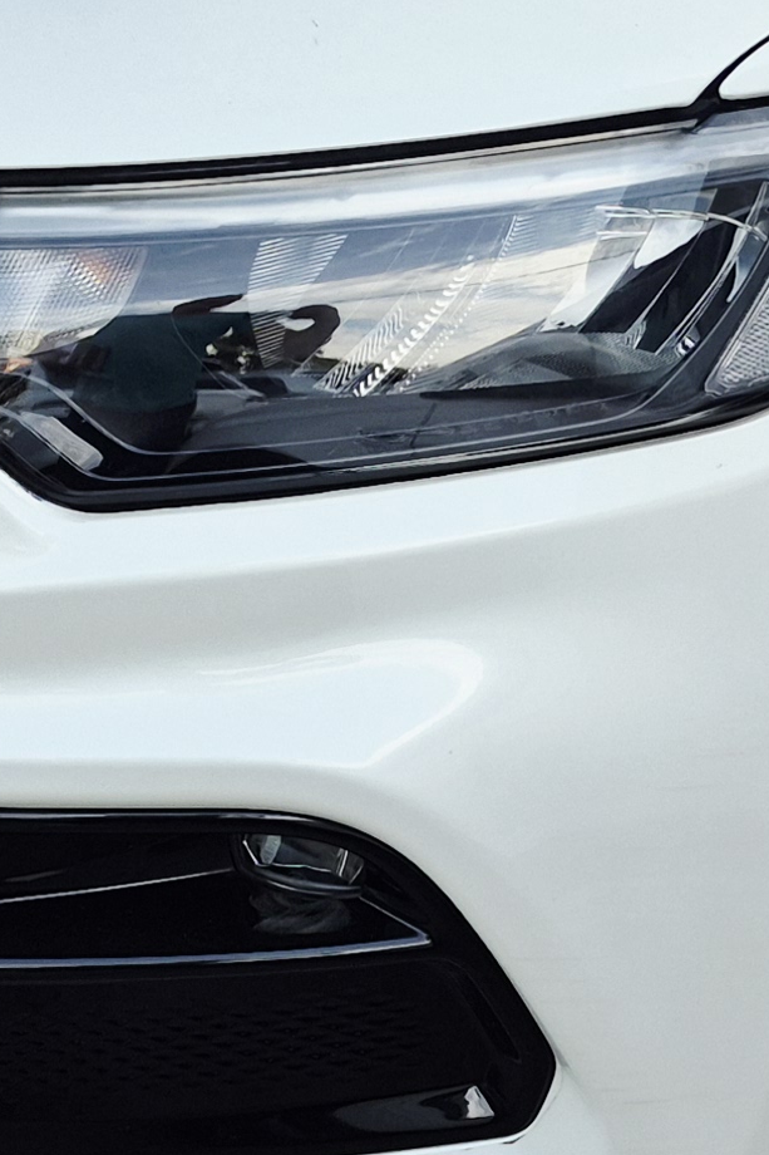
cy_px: 290
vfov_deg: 19.5
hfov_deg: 13.1
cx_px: 664
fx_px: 3333
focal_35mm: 104
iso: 25
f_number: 1.8
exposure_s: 1/576
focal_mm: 5.4
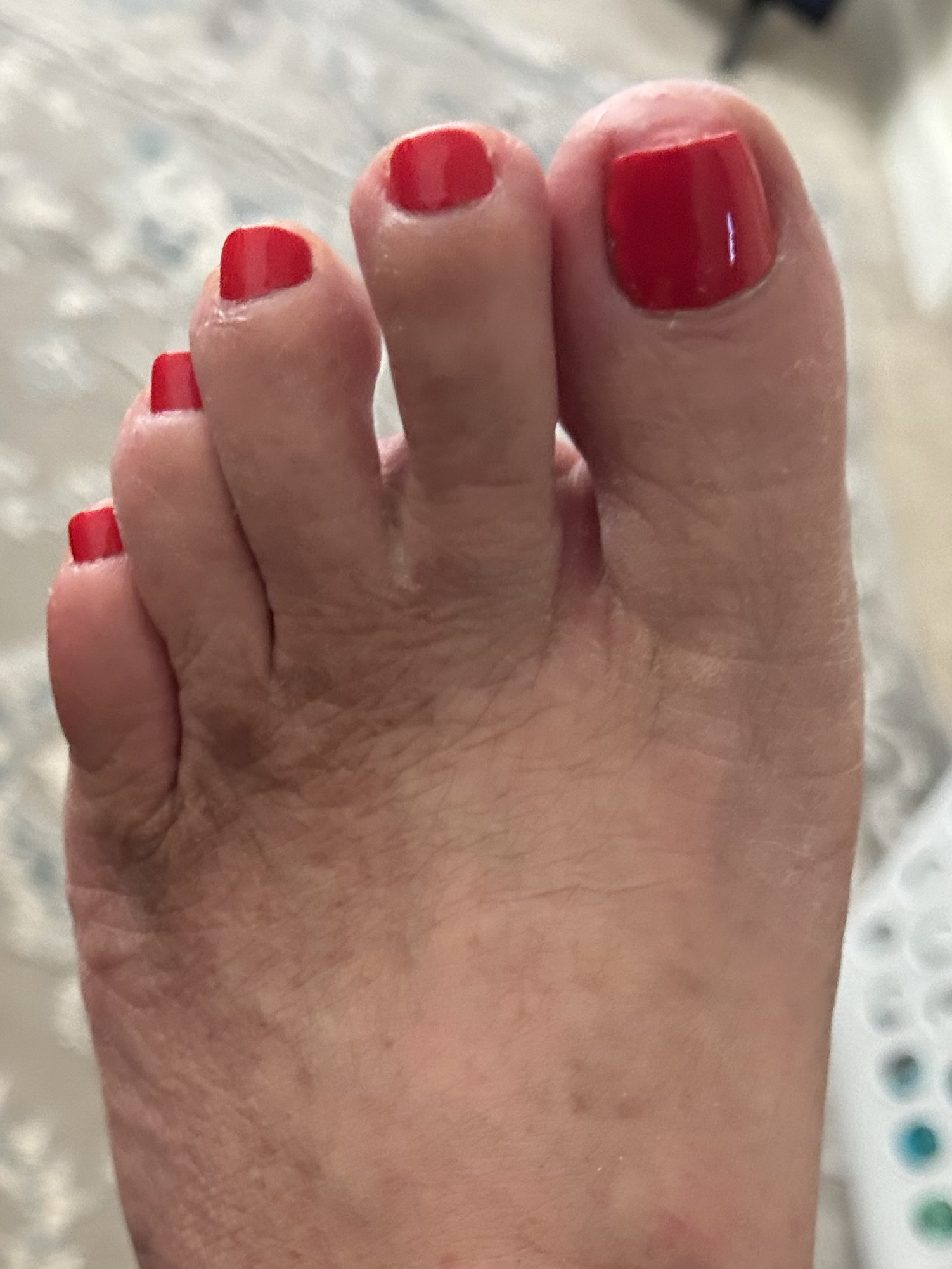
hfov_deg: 53.1
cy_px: 634
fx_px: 953
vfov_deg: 67.3
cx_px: 476
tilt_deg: -46.1
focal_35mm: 26
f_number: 1.5
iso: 400
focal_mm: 5.7
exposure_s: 1/40
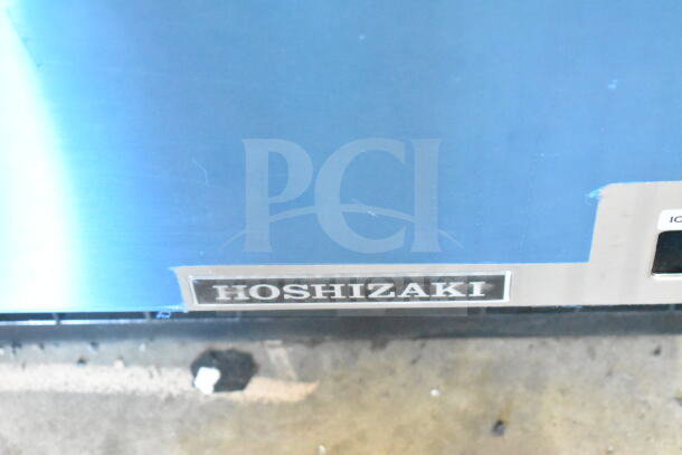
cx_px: 341
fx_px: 1563
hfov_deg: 24.6
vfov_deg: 16.6
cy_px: 228
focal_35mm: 82
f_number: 5.6
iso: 20000
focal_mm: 55
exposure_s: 1/100
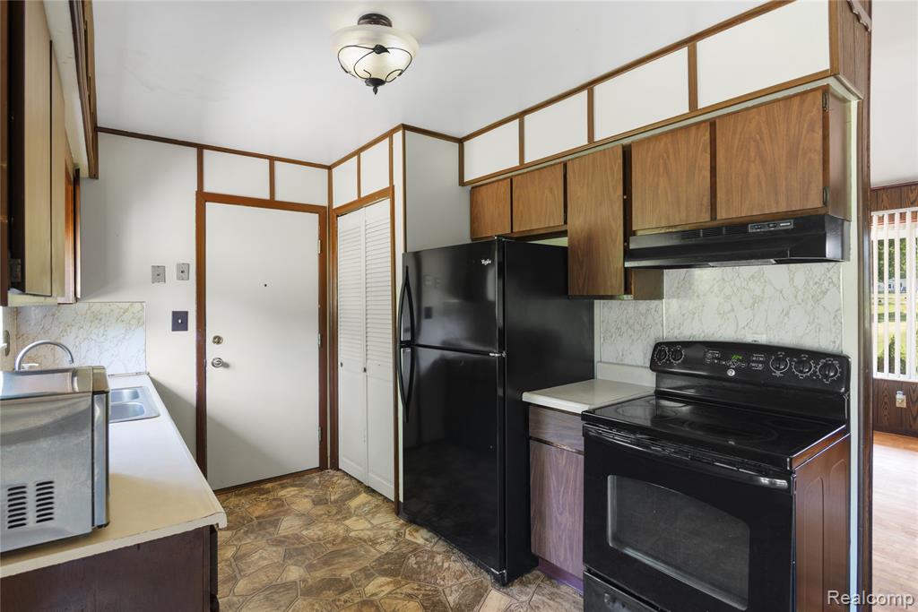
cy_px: 306
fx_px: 434
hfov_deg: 93.3
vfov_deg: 70.5
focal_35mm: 17
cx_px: 459
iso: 400
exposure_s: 1/6
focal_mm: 17
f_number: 9
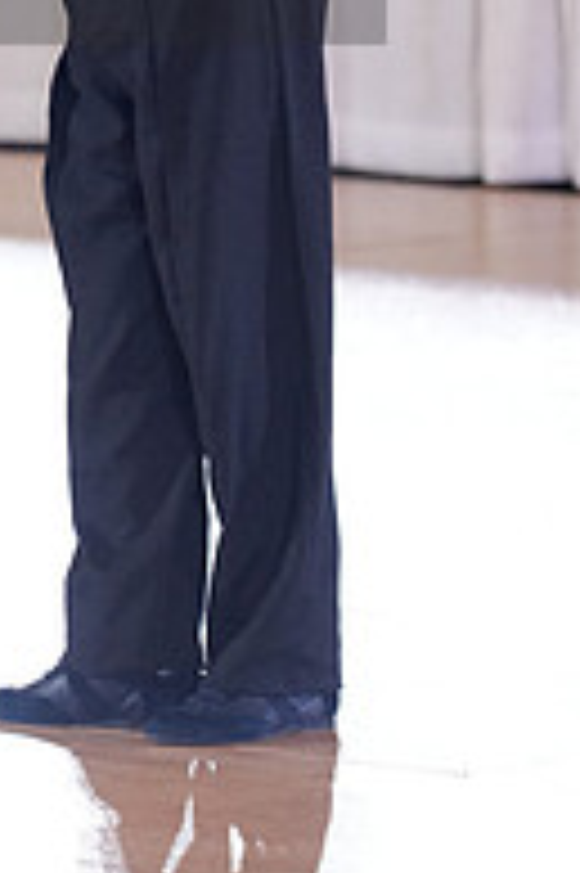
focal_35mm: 599
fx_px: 14501
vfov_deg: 3.4
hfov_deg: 2.3
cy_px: -104
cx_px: -232
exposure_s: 1/500
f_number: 2.8
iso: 2500
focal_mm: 200
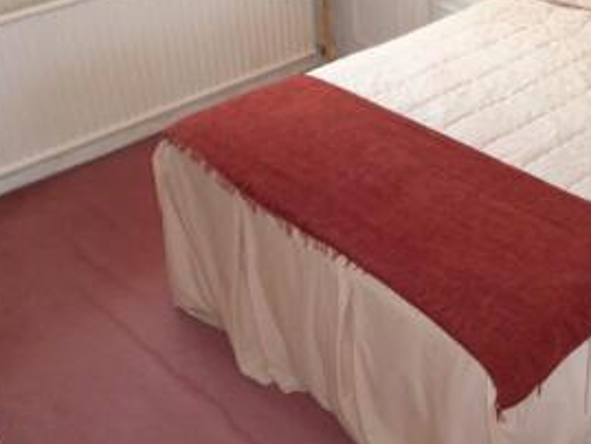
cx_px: 451
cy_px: 153
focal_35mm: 52
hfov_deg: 35.9
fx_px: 888
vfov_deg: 27.9
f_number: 3.3
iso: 250
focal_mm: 4.3
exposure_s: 1/60
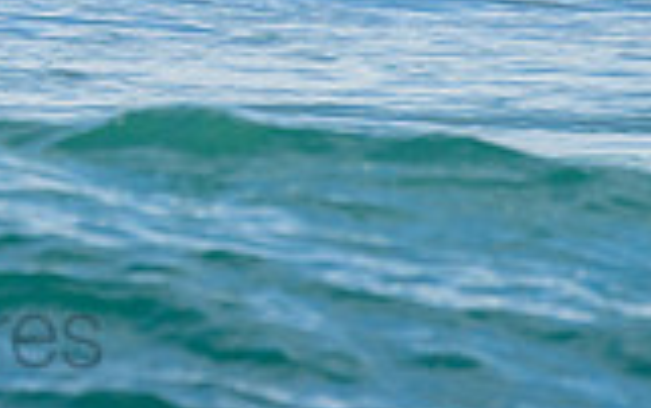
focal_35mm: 2254
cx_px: -340
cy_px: -499
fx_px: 40032
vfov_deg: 0.6
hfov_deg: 0.9
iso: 400
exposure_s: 1/2000
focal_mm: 500
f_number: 5.6
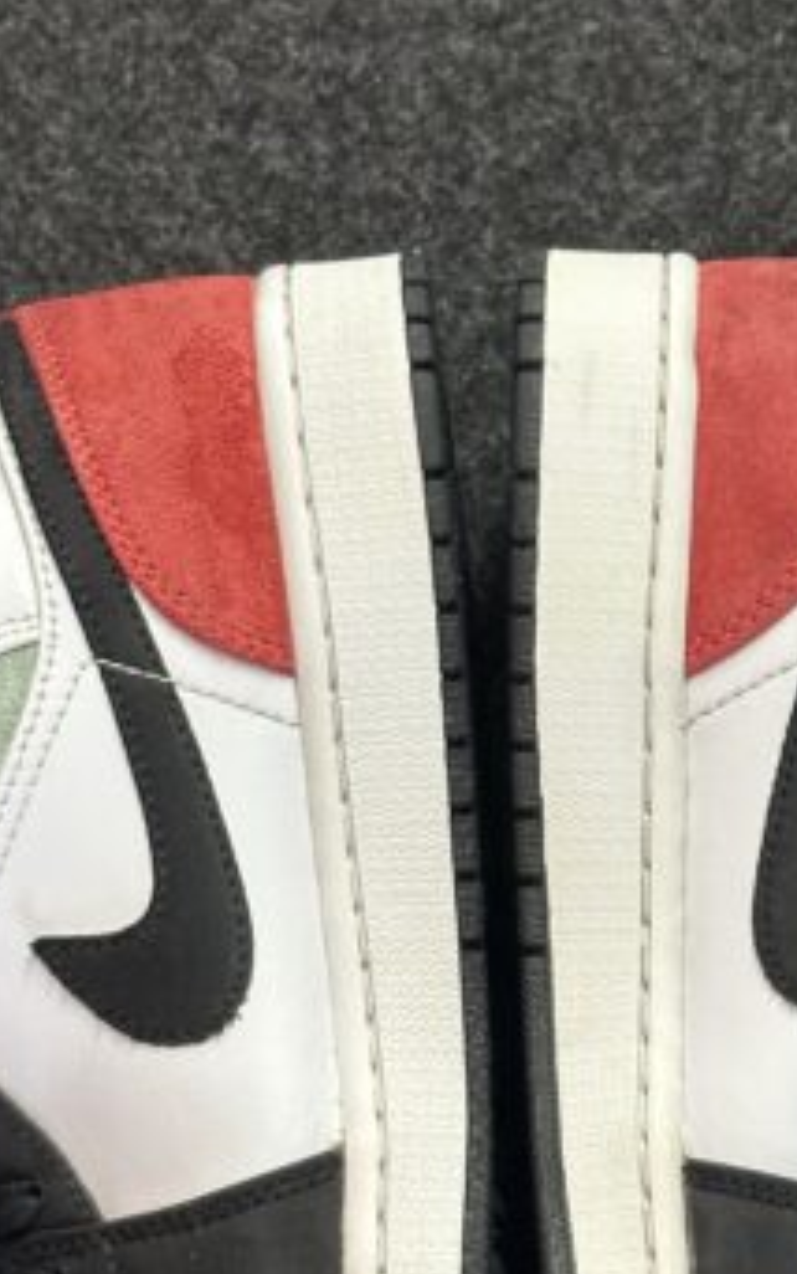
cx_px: 533
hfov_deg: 11.0
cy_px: 1093
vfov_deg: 17.3
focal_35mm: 119
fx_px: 4132
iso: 200
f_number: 1.78
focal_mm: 6.86
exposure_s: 1/50
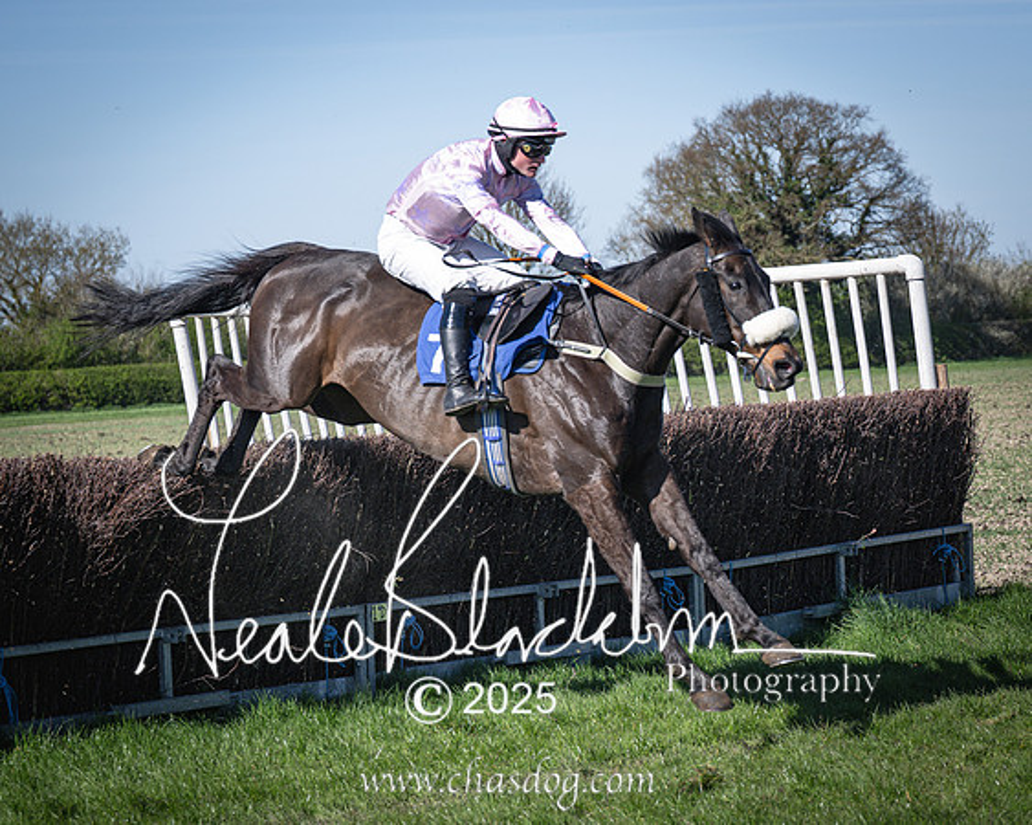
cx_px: 790
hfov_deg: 14.8
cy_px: 427
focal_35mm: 129
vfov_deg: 11.9
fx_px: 3951
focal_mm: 70
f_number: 4
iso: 200
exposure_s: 1/1600
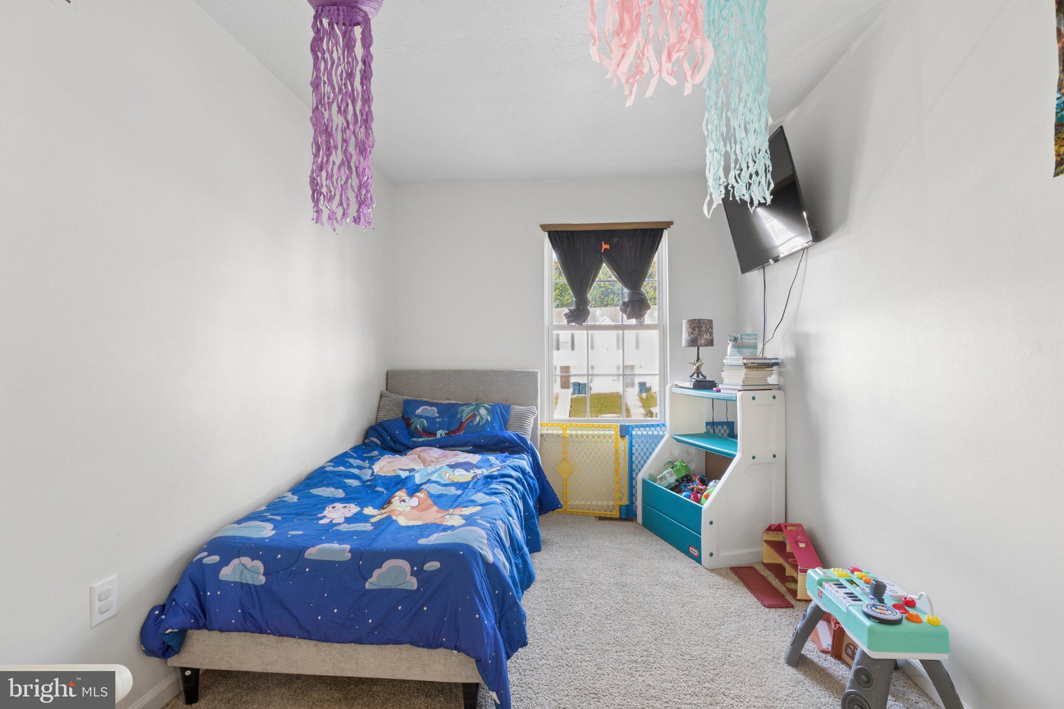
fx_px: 488
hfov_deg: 95.0
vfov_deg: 72.0
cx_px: 532
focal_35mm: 16
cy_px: 354
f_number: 8
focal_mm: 11
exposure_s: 1/4
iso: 100
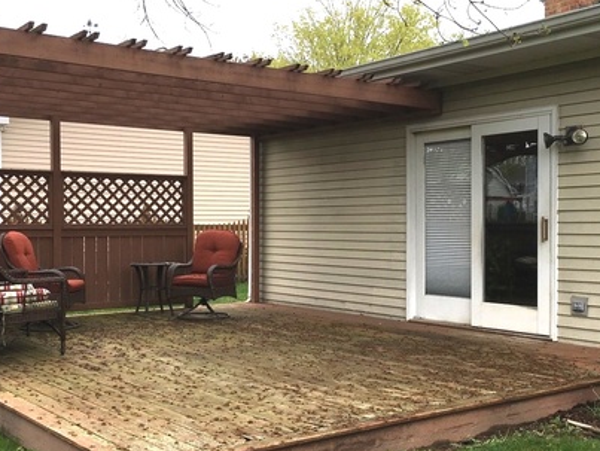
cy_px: 240
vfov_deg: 31.6
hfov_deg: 41.2
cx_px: 311
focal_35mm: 46
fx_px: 798
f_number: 2.2
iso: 25
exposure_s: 1/322
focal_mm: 4.15
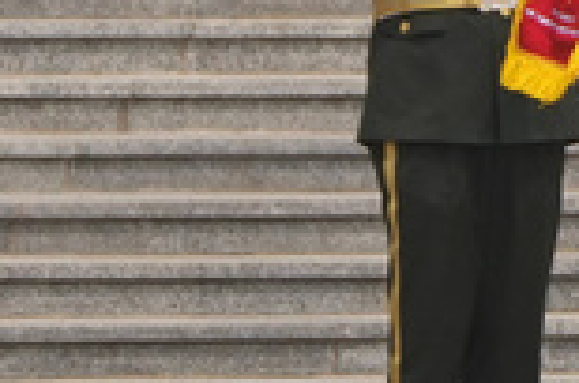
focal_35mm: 2788
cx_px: 1647
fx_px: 44747
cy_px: 747
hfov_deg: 0.7
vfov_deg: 0.5
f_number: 6.3
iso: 320
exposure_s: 1/1600
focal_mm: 279
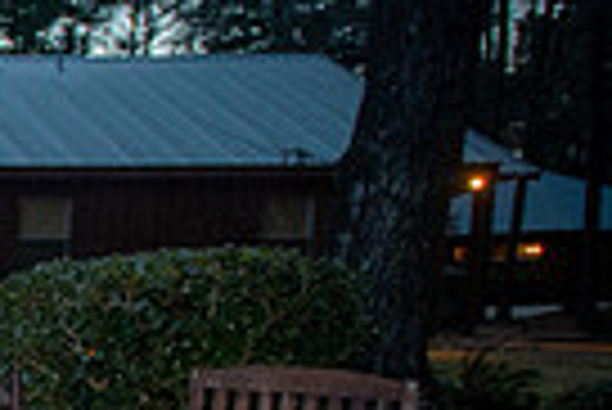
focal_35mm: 81
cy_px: 469
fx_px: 1378
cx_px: -639
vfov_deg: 16.3
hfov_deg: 17.4
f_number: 4.5
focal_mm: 19
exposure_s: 1/200
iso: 4000
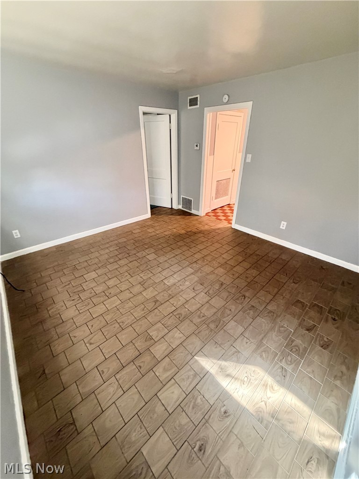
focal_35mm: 14
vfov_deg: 102.1
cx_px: 180
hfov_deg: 85.7
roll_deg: -0.5
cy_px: 240
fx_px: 194
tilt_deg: -28.2
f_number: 2.2
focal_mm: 2.22
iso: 640
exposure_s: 1/60
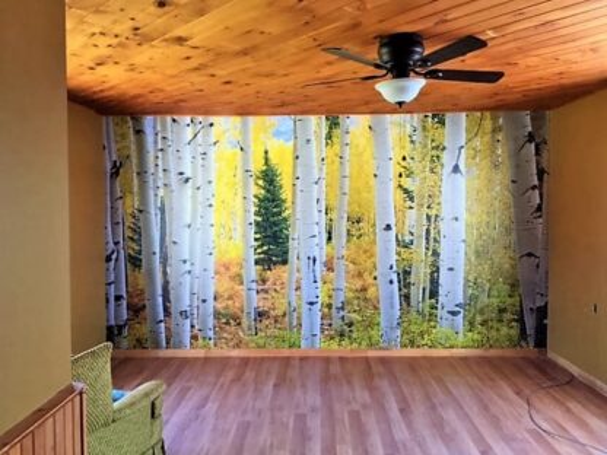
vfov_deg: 48.2
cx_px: 304
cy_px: 228
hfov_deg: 61.7
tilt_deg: -3.2
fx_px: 509
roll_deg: -0.1
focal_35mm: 29
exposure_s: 1/40
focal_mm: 4.15
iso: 32
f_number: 2.2
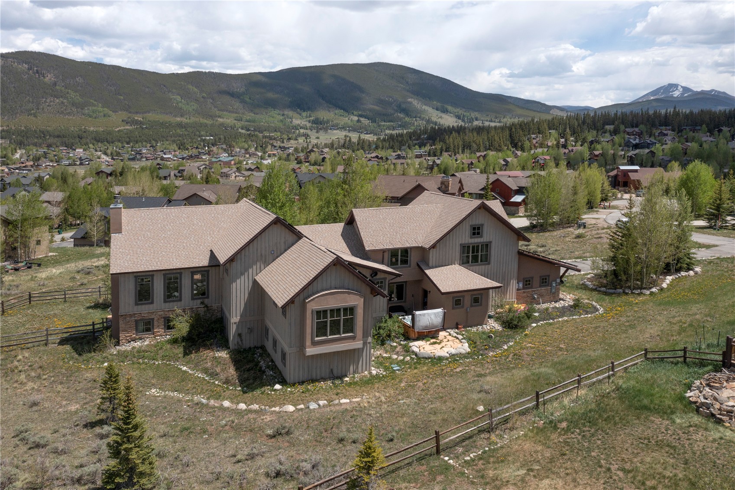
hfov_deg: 65.5
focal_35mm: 28
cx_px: 368
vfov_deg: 46.4
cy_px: 245
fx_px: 571
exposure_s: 1/1000
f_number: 6.3
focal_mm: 10.26
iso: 100
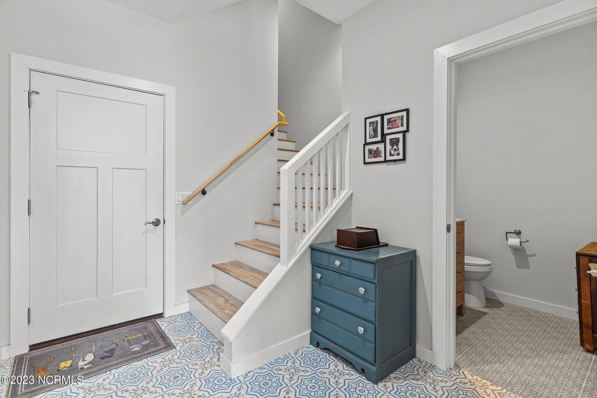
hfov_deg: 93.3
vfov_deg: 70.4
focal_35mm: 17
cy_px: 199
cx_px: 298
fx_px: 282
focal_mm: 17
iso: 1000
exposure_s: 1/6
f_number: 6.3
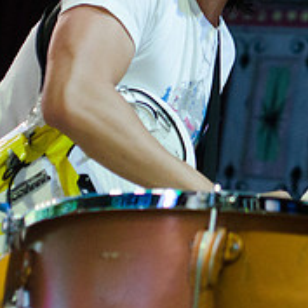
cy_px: 26
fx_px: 2929
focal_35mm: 291
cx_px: 353
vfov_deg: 6.0
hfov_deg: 6.0
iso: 1600
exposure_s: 1/640
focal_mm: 70
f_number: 3.5
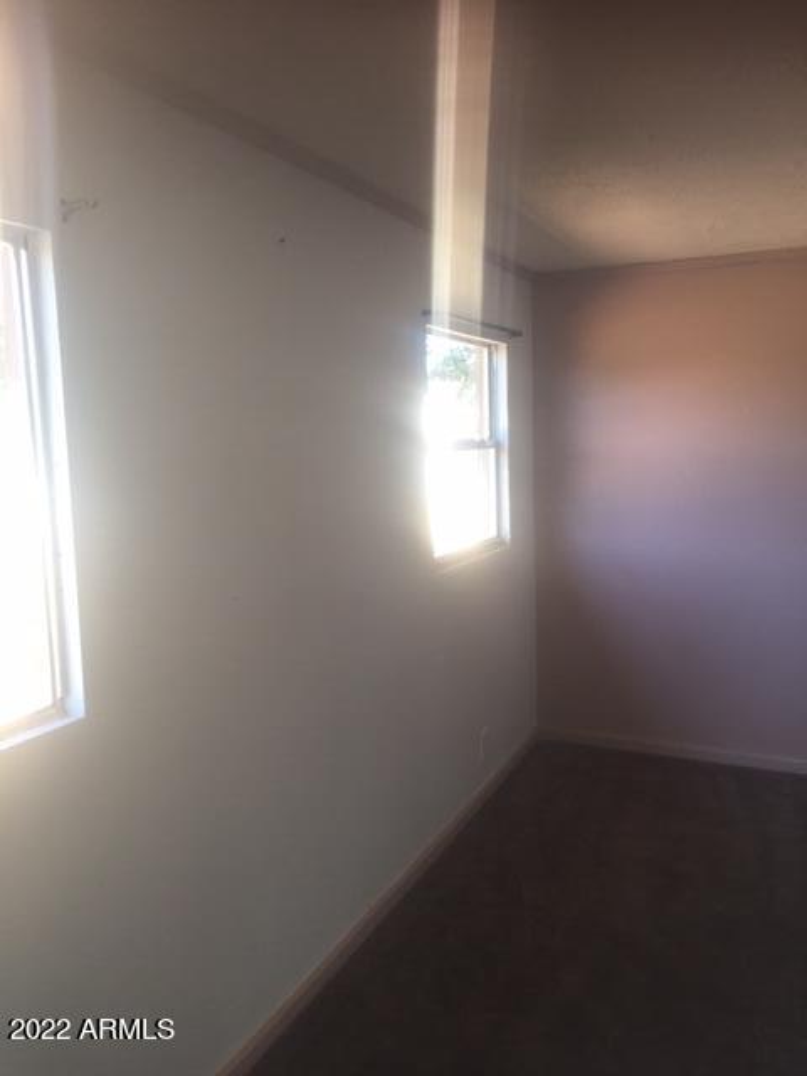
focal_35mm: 29
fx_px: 901
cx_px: 404
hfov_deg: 48.2
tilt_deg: -5.4
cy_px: 538
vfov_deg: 61.7
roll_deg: +1.2
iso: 32
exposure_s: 1/60
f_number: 2.2
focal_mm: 4.15
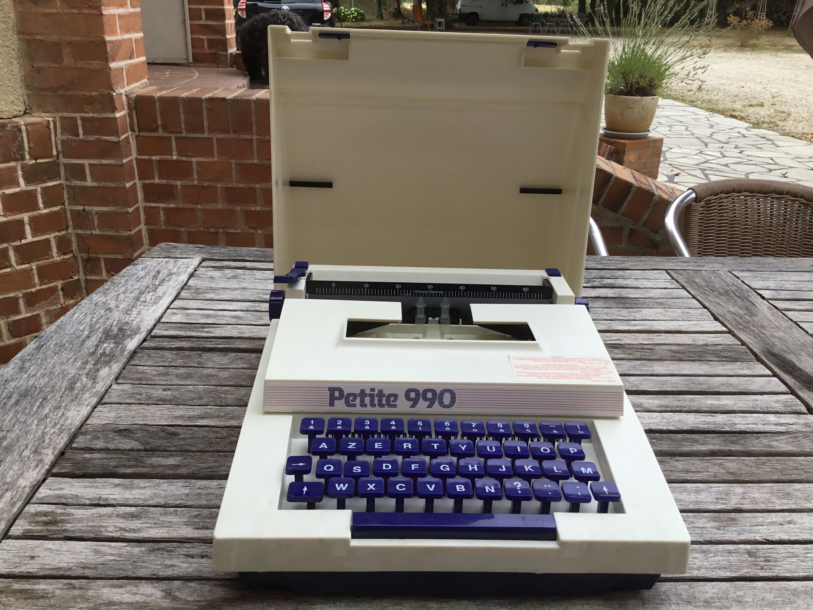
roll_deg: -0.4
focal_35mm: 31
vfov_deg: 45.4
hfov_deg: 58.4
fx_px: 728
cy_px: 305
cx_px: 406
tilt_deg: -21.0
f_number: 2.4
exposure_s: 1/194
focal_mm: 3.3
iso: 25
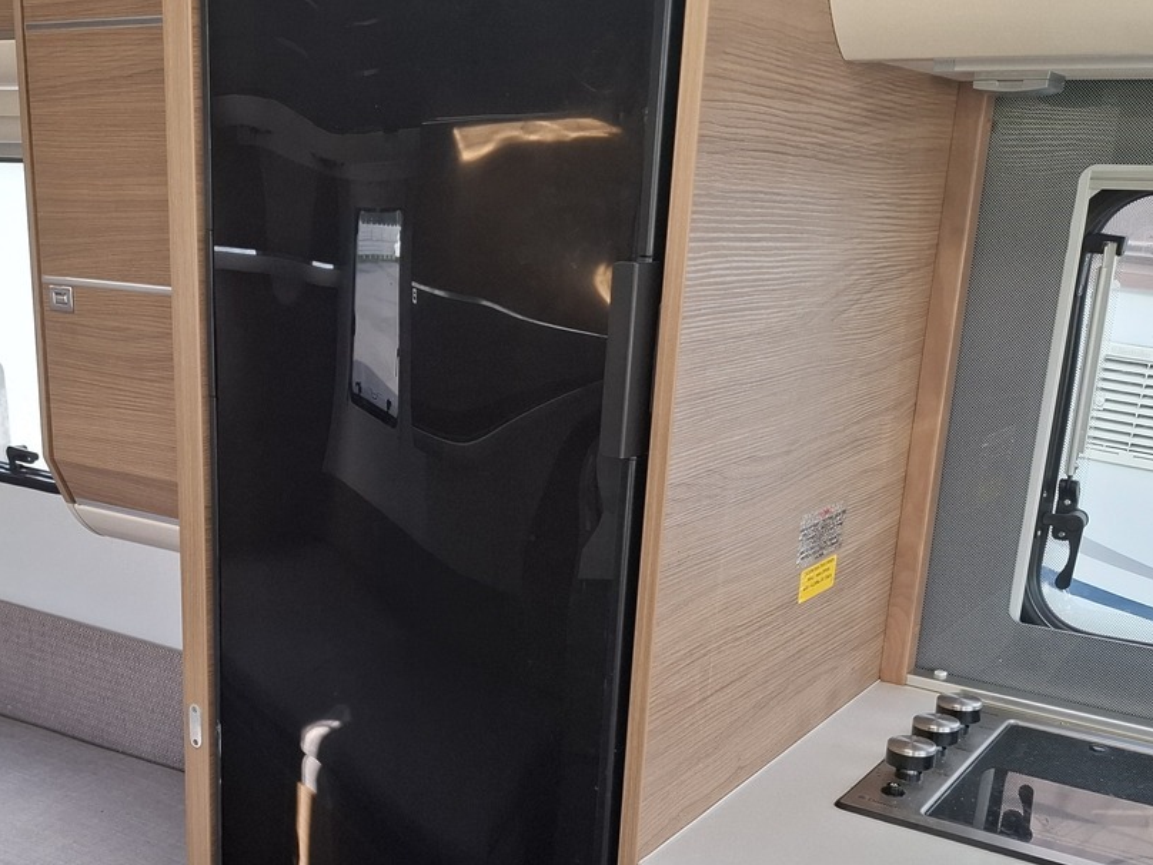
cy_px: 634
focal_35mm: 41
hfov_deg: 45.2
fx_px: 1366
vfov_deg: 34.5
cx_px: 408
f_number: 1.8
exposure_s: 1/126
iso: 50
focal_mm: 5.54
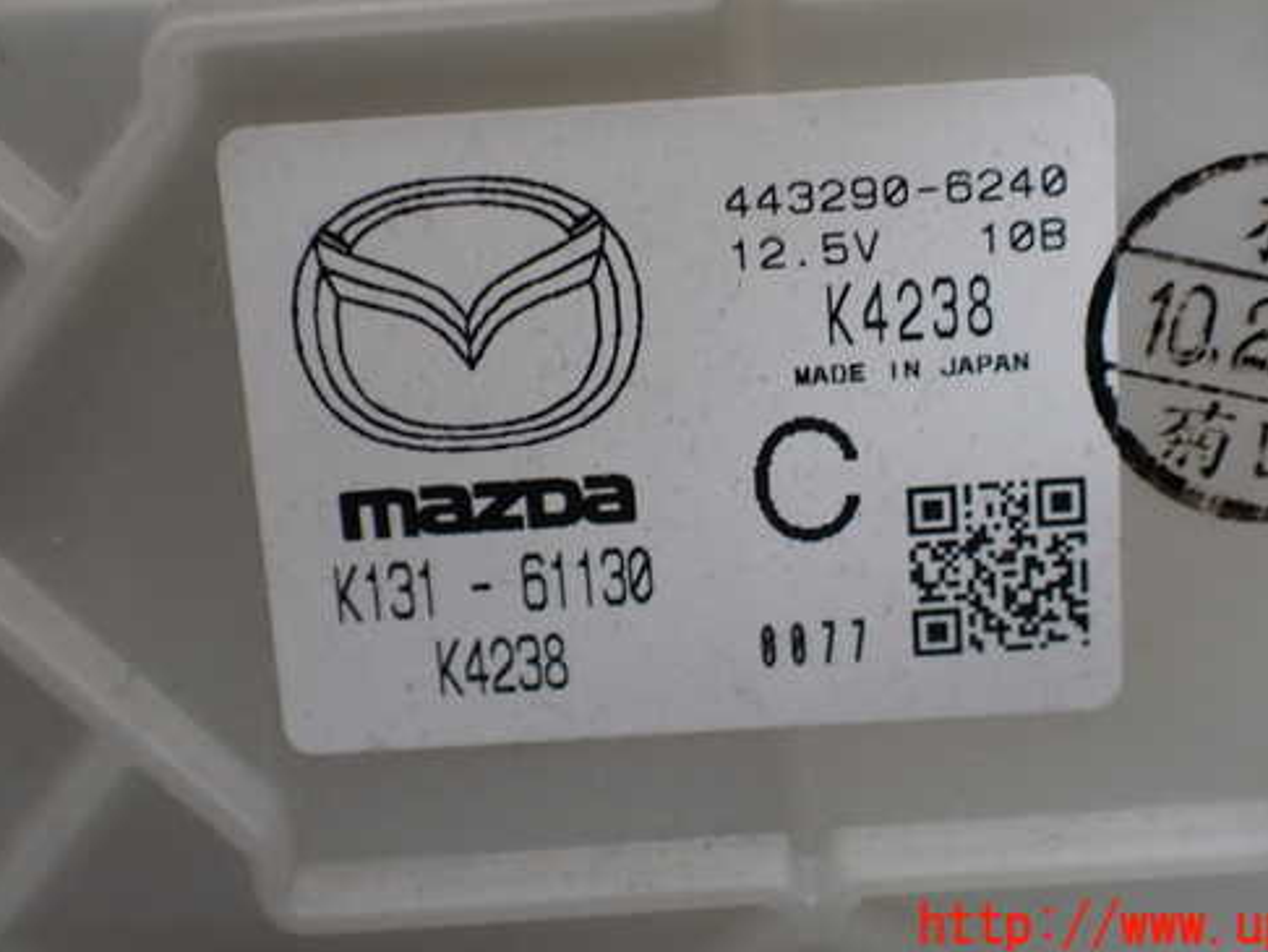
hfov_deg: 50.0
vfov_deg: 38.5
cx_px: 725
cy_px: 373
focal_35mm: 37
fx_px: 1356
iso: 200
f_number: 2.3
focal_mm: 5.4
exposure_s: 1/125
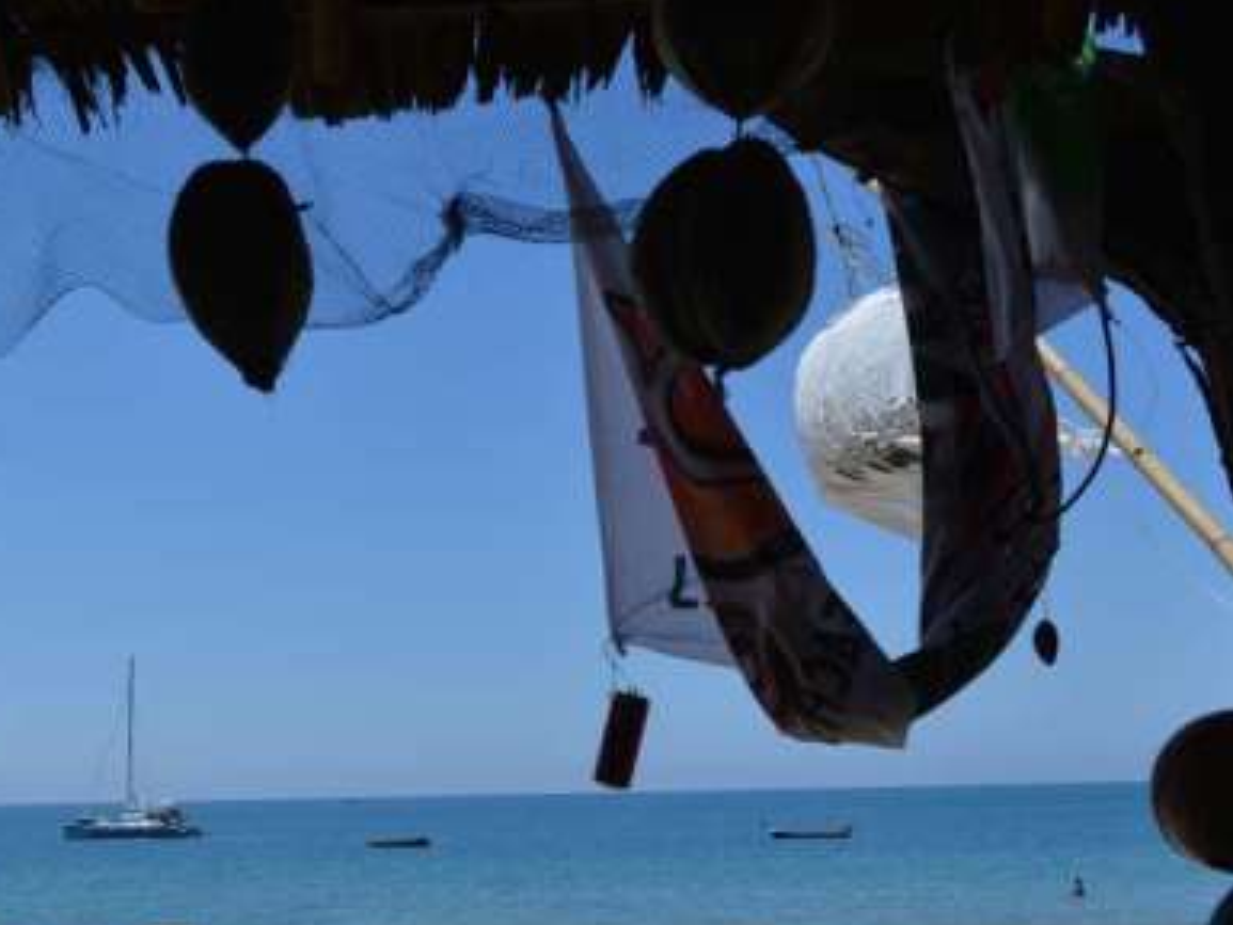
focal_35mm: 62
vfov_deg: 23.5
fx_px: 2209
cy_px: 637
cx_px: 58
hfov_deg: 29.5
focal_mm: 31
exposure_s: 1/400
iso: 160
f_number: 7.1
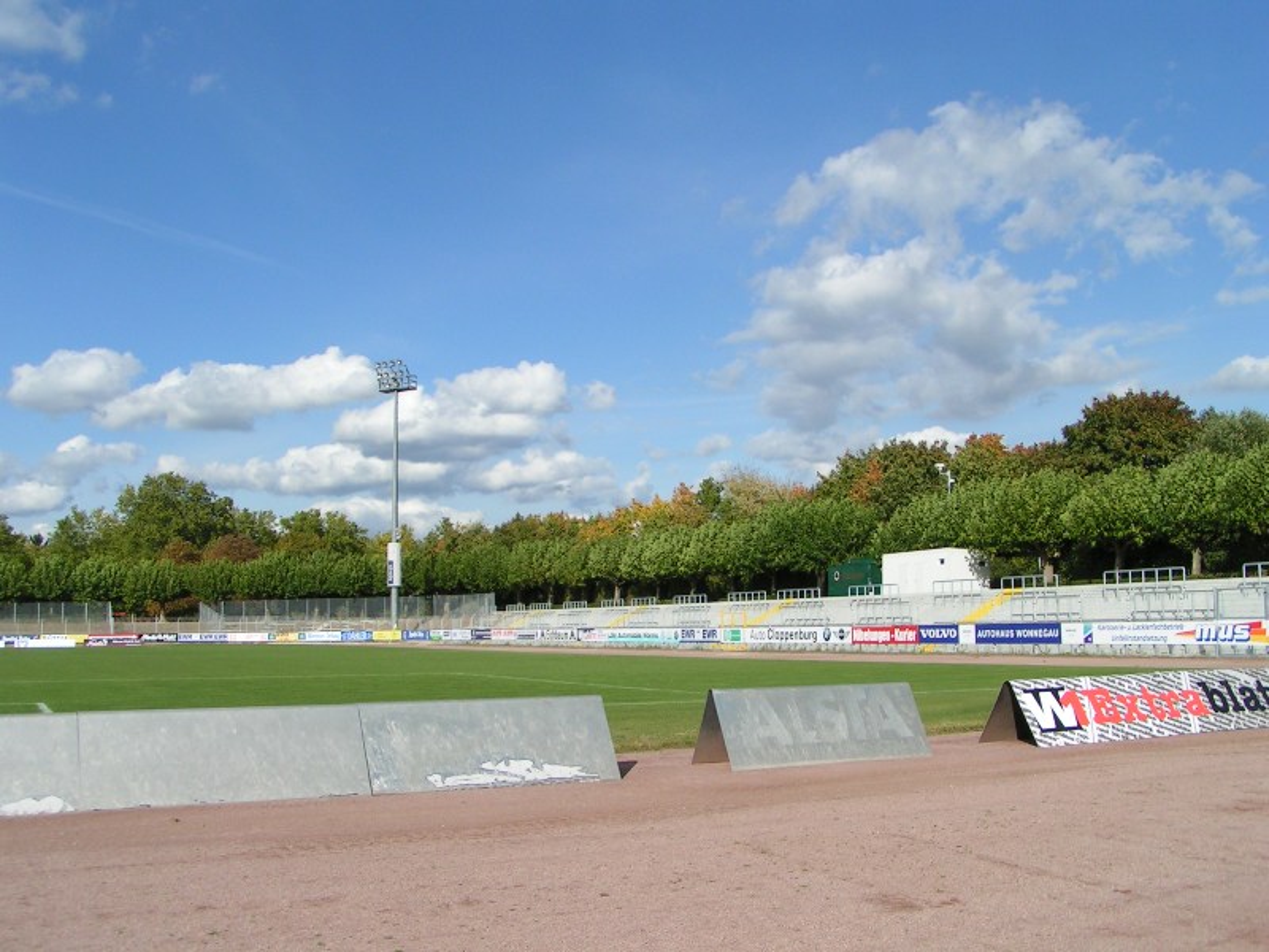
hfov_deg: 49.0
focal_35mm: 38
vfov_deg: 37.7
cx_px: 634
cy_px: 476
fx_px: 1393
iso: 50
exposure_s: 1/640
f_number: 5.6
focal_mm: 5.8
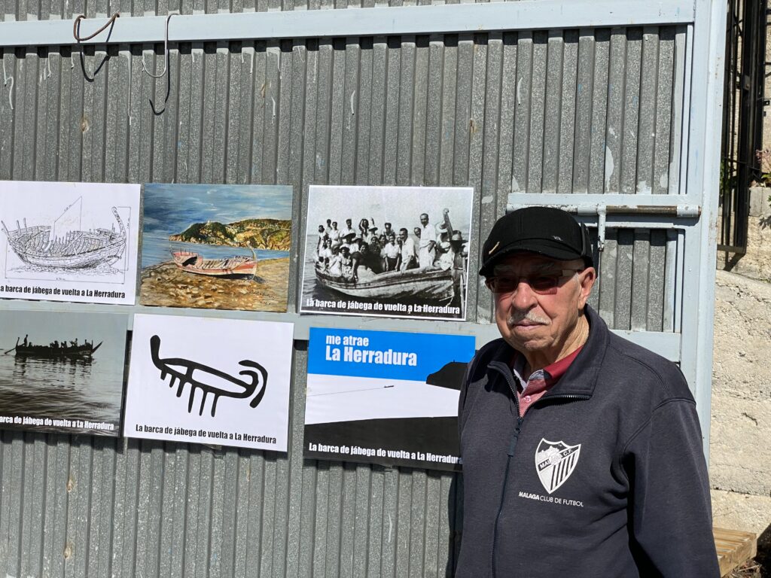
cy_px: 289
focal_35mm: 52
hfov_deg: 36.8
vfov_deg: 28.0
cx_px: 386
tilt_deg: -0.4
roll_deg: -2.2
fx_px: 1158
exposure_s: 1/2660
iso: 20
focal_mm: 6
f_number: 2
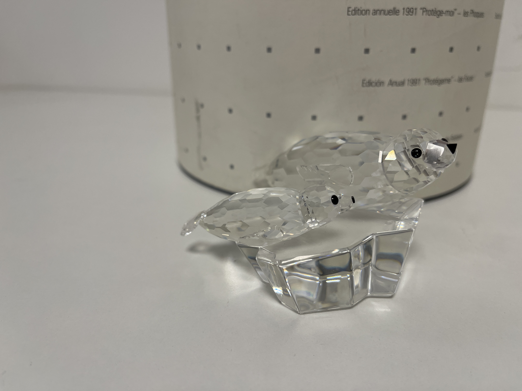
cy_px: 196
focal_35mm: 25
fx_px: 377
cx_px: 261
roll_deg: -0.9
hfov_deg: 69.4
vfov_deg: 54.9
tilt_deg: -23.9
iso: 80
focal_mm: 5.1
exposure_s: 1/100
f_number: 1.6
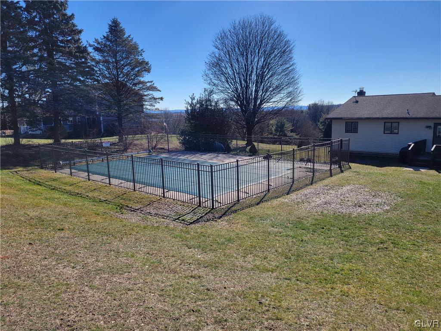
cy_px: 166
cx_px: 220
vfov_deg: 53.1
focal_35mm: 26
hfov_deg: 67.3
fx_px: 331
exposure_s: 1/2614
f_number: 1.8
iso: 40
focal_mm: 5.4
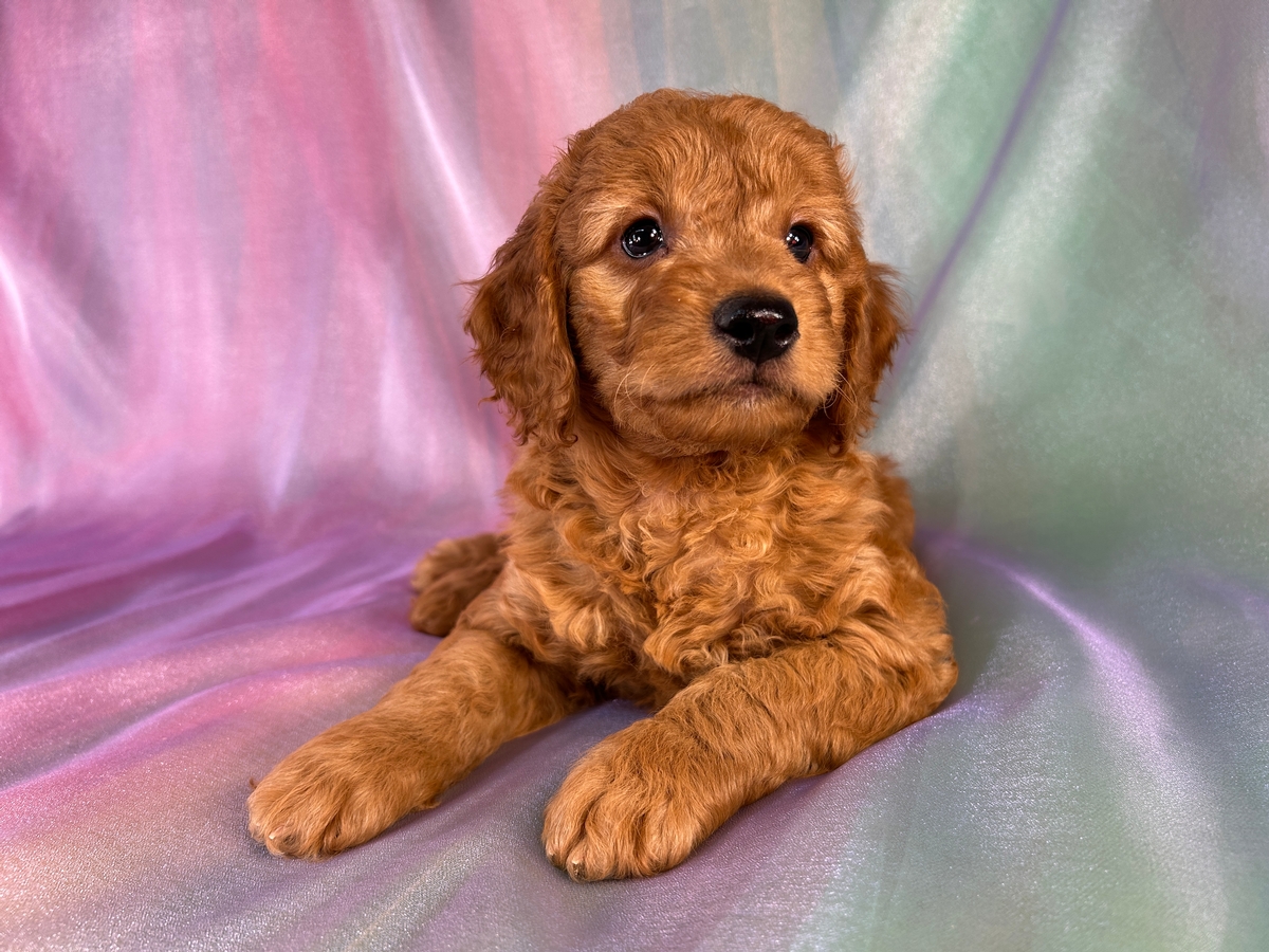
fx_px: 953
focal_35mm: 26
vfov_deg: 53.1
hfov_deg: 67.3
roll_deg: +5.7
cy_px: 476
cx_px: 634
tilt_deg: -6.6
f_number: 1.5
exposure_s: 1/121
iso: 32
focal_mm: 5.7
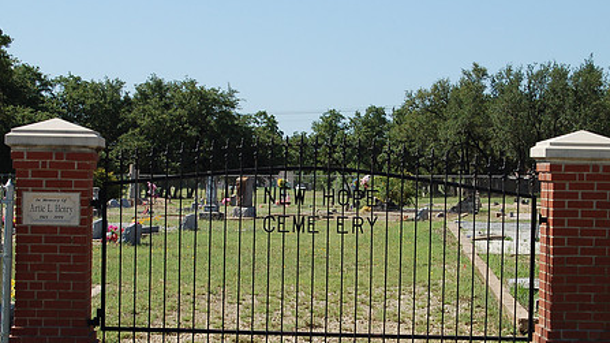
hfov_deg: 20.2
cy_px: 215
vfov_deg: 11.4
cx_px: 308
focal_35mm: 106
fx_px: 1714
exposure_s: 1/200
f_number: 13
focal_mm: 52
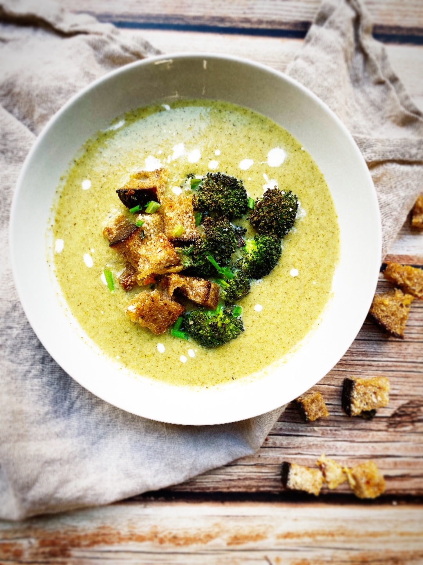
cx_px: 212
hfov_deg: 53.1
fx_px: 424
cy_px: 282
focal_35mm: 26
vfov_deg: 67.3
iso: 125
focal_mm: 4.25
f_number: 1.8
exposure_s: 1/97
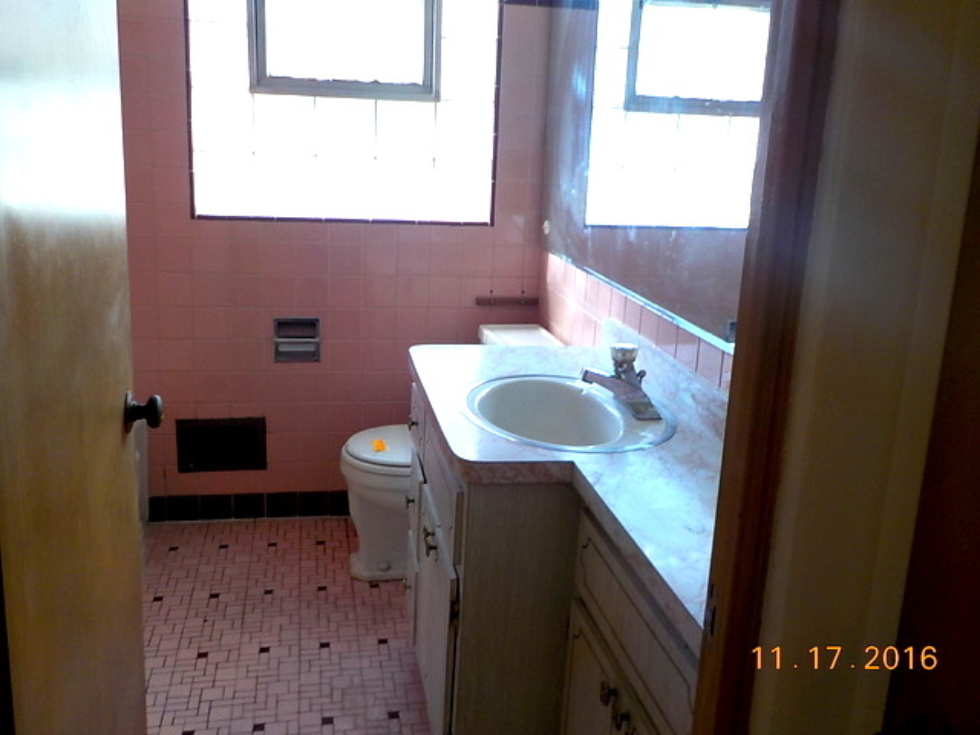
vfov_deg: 46.8
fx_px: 849
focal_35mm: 30
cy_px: 368
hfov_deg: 60.0
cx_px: 490
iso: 125
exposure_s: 1/40
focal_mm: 4.1
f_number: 3.3
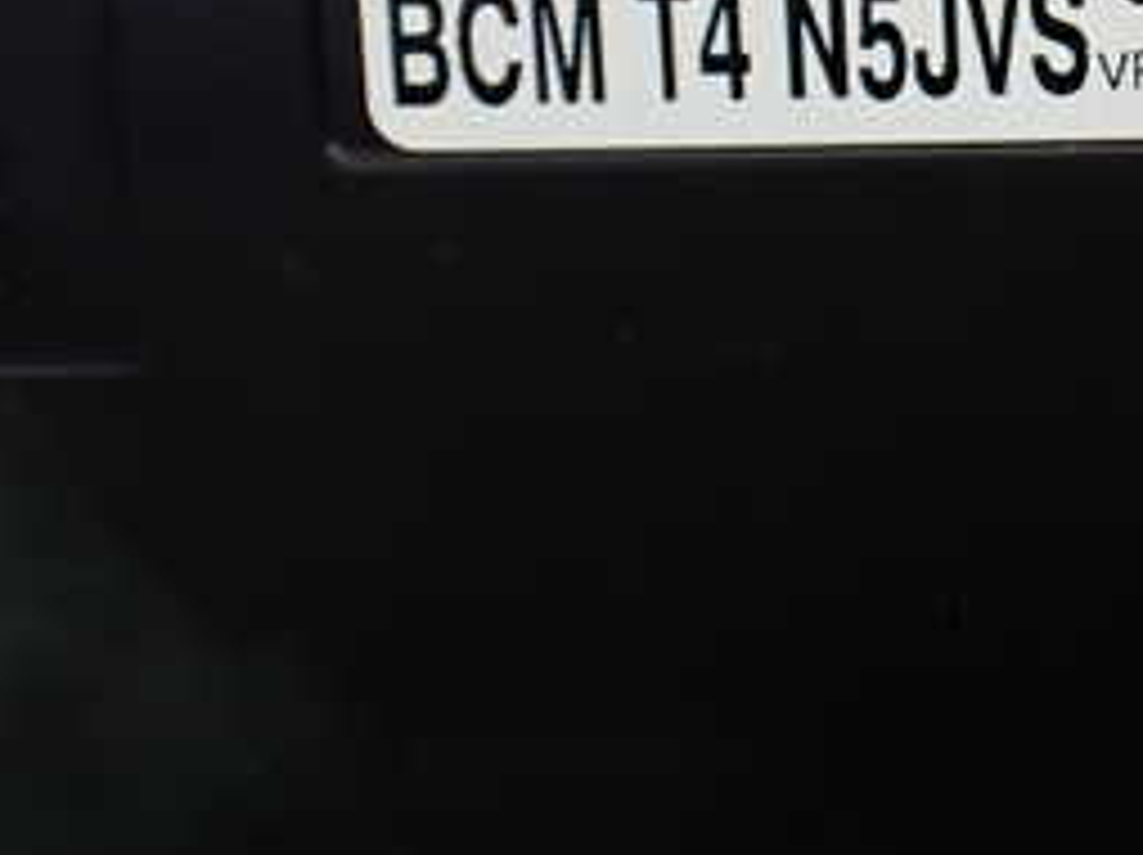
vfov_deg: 19.9
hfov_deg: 25.3
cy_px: -50
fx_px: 2342
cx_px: 1274
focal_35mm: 71
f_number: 2.3
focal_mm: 5.4
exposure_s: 1/125
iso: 400
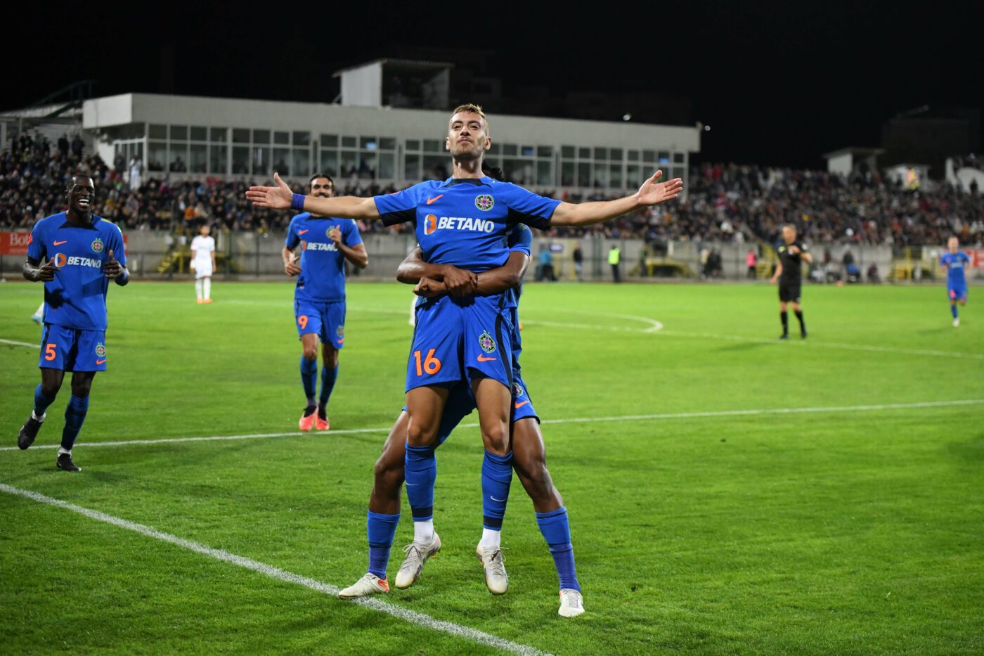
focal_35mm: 70
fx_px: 1913
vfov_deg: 19.5
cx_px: 492
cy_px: 328
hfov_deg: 28.8
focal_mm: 70
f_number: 2.8
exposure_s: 1/1600
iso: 8000
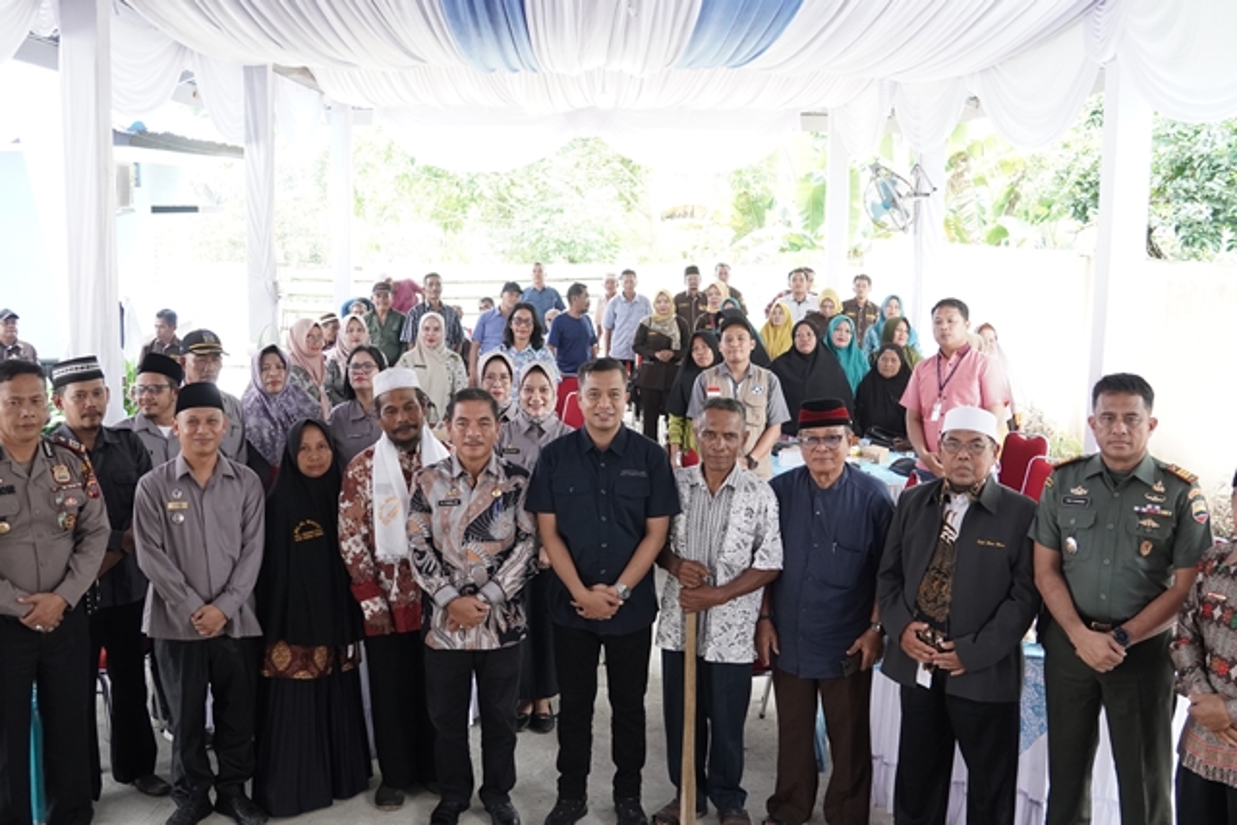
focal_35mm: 36
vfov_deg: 36.9
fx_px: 1237
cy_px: 412
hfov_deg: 53.1
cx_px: 618
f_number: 4
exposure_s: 1/250
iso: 1600
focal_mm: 24
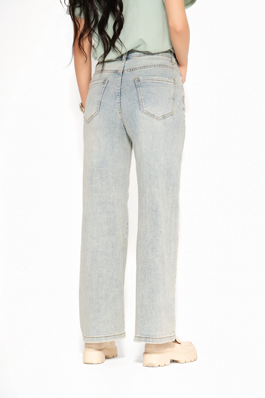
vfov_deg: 16.7
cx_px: 132
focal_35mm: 123
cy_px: 199
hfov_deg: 11.1
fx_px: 1358
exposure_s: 1/160
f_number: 9
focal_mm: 123
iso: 100
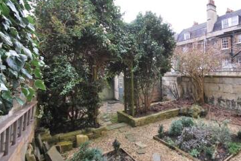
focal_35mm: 20
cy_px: 65
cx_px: 149
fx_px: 134
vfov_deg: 61.5
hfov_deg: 82.6
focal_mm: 10
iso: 200
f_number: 5.6
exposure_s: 1/125
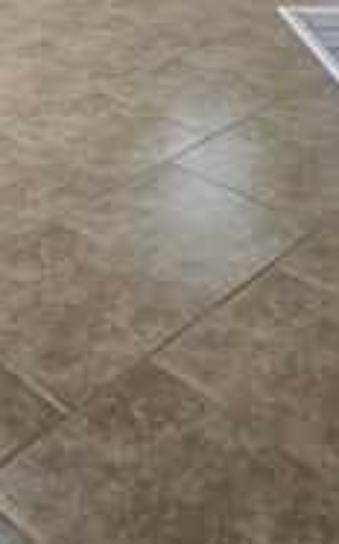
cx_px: -53
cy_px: -117
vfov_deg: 30.2
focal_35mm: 57
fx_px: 844
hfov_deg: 21.3
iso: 80
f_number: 2.2
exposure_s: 1/60
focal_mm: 1.74
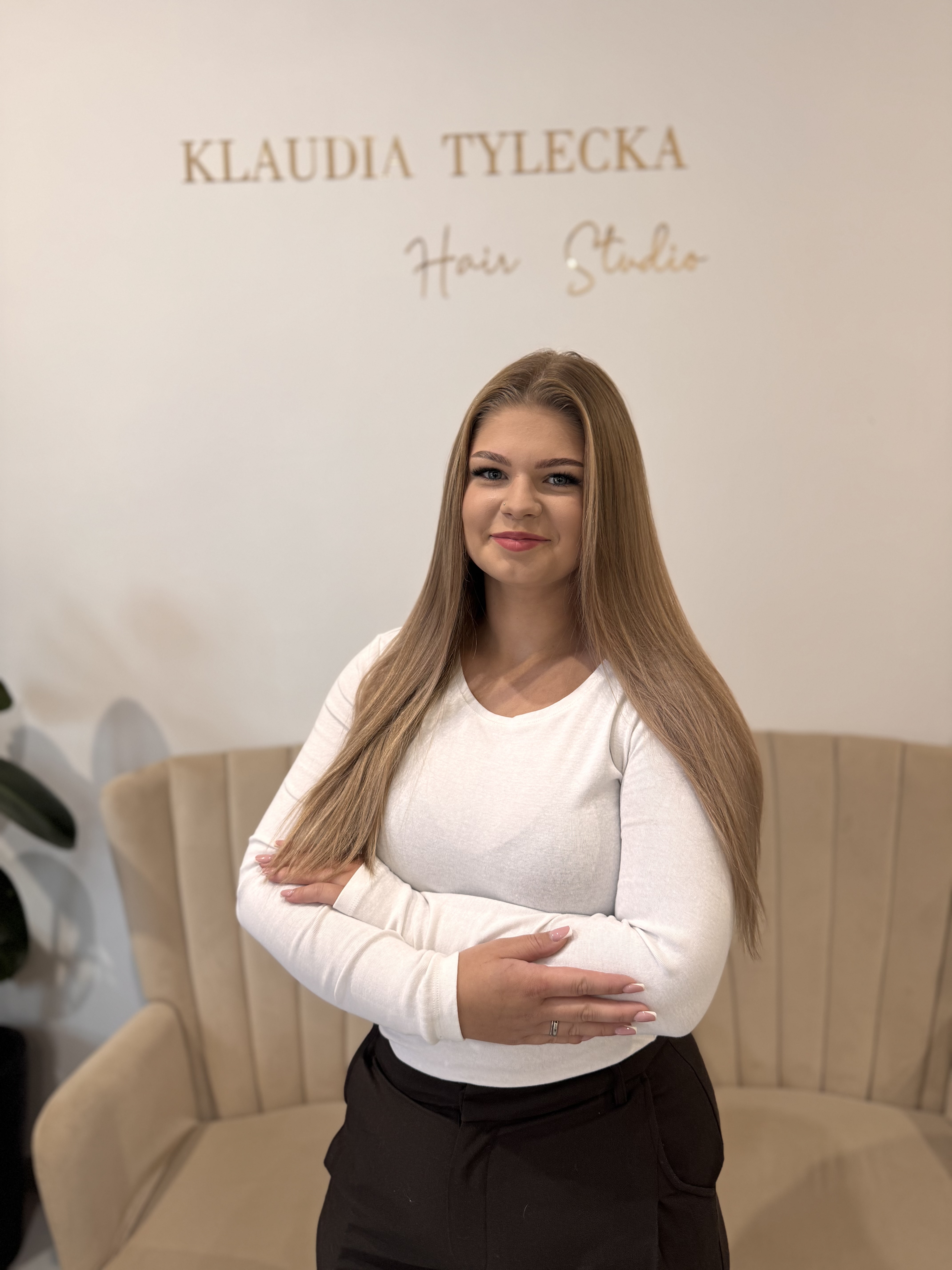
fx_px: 880
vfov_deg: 71.6
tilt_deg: -7.8
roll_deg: +1.6
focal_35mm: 24
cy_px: 635
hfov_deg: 56.8
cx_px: 476
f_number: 1.78
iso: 125
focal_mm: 6.76
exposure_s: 1/50
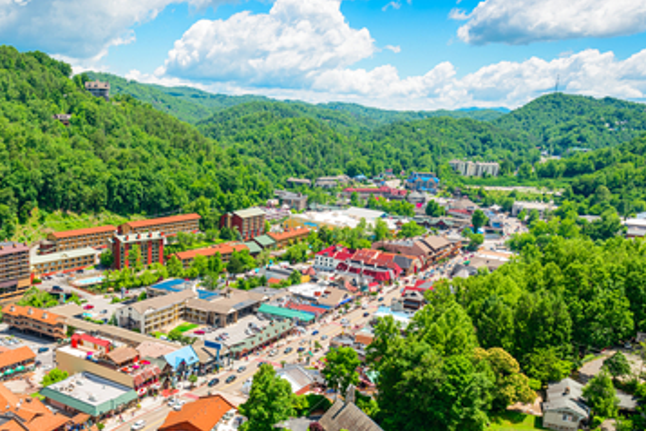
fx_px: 664
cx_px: 204
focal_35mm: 37
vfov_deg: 35.4
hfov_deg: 50.7
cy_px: 302
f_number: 6.3
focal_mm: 24
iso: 100
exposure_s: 1/80
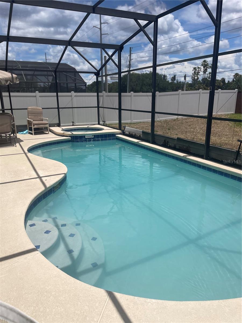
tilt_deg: -14.9
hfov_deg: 53.1
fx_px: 242
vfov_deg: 67.3
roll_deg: +0.5
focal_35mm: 26
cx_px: 121
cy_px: 162
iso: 50
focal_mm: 5.1
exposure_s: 1/8547
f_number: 1.6
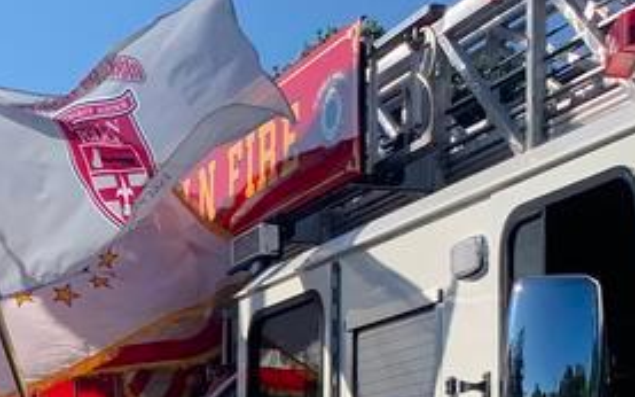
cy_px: 491
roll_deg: +0.8
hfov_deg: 19.6
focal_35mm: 102
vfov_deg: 12.5
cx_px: -41
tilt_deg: +1.3
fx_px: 1765
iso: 25
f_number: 1.8
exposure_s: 1/2114
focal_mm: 4.25
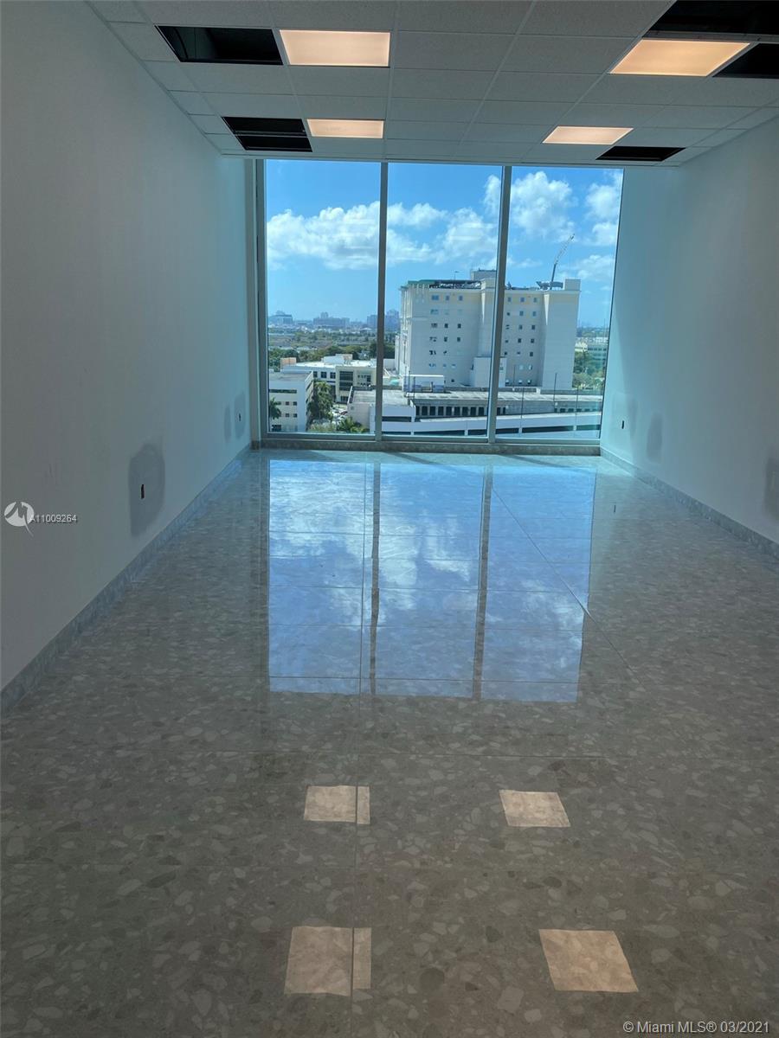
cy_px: 519
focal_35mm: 26
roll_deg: -2.3
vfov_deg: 67.3
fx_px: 780
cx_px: 390
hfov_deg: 53.1
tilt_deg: -11.6
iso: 32
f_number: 1.8
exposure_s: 1/822
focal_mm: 4.25
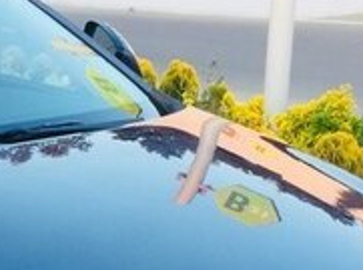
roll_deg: +1.6
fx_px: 1109
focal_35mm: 106
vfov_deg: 13.3
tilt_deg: -22.2
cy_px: 385
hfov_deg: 18.0
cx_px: -24
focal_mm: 4.15
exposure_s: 1/50
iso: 32
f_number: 2.2
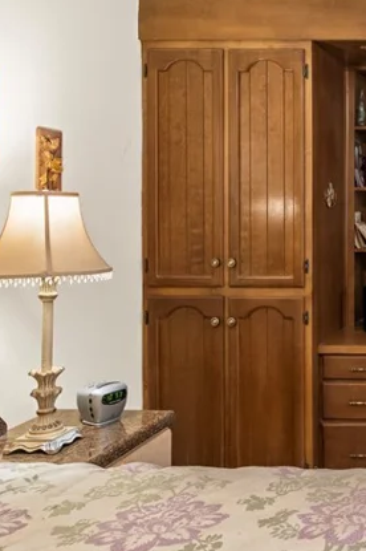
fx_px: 642
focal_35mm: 42
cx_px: 508
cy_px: 217
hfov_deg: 25.9
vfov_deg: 46.1
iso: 400
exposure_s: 1/30
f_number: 8
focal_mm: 17
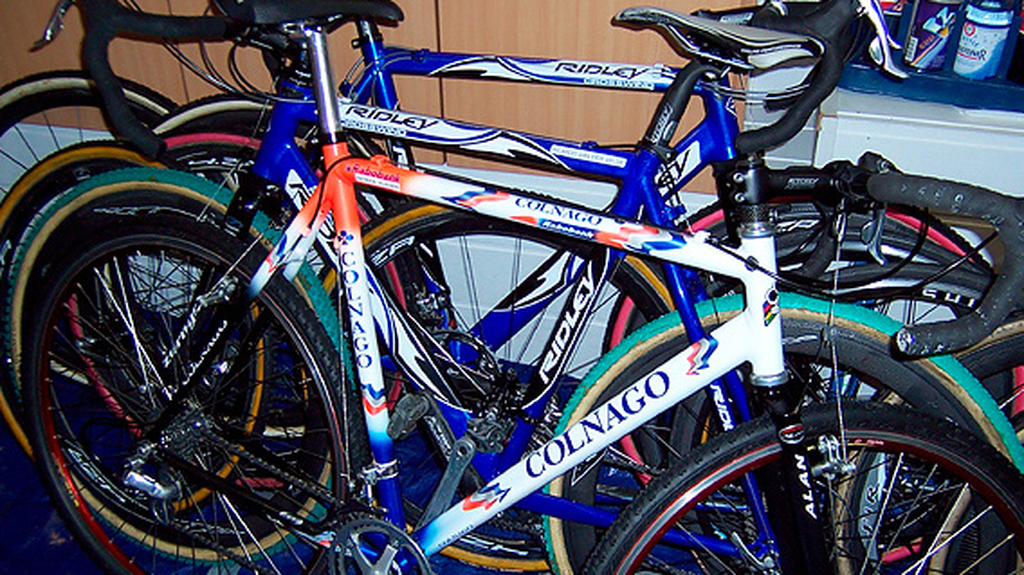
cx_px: 525
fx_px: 1031
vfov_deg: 31.1
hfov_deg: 52.8
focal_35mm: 38
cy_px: 314
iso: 80
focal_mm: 5.5
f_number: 2.8
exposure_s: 1/60
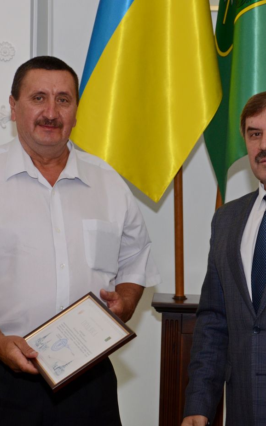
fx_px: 1125
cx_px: 137
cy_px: 213
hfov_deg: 13.5
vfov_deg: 21.4
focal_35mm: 97
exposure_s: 1/250
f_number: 4.8
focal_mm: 42
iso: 800
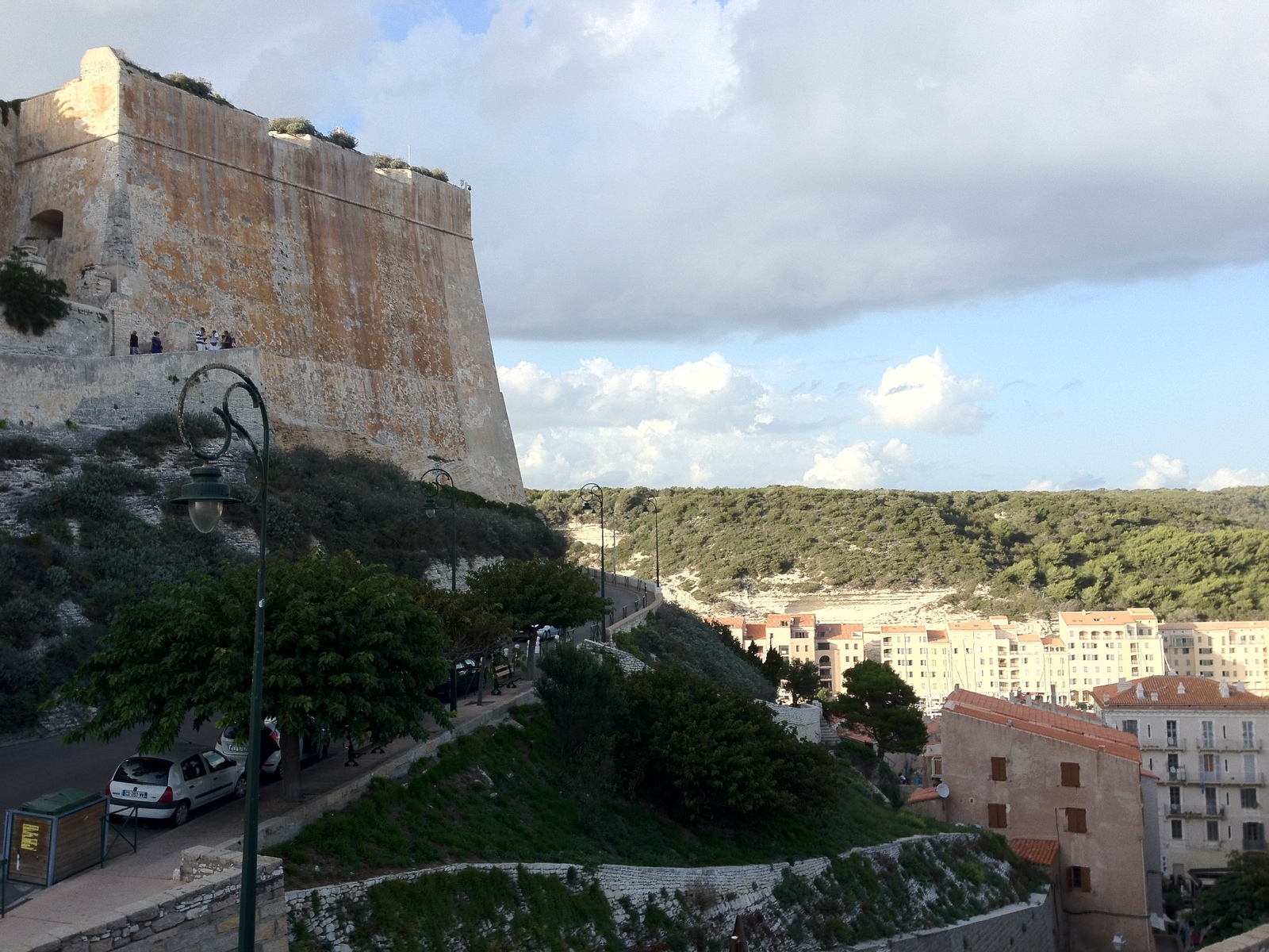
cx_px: 634
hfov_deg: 52.6
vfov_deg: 40.7
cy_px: 476
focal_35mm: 35
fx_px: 1283
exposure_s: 1/581
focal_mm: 4.28
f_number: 2.4
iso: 64
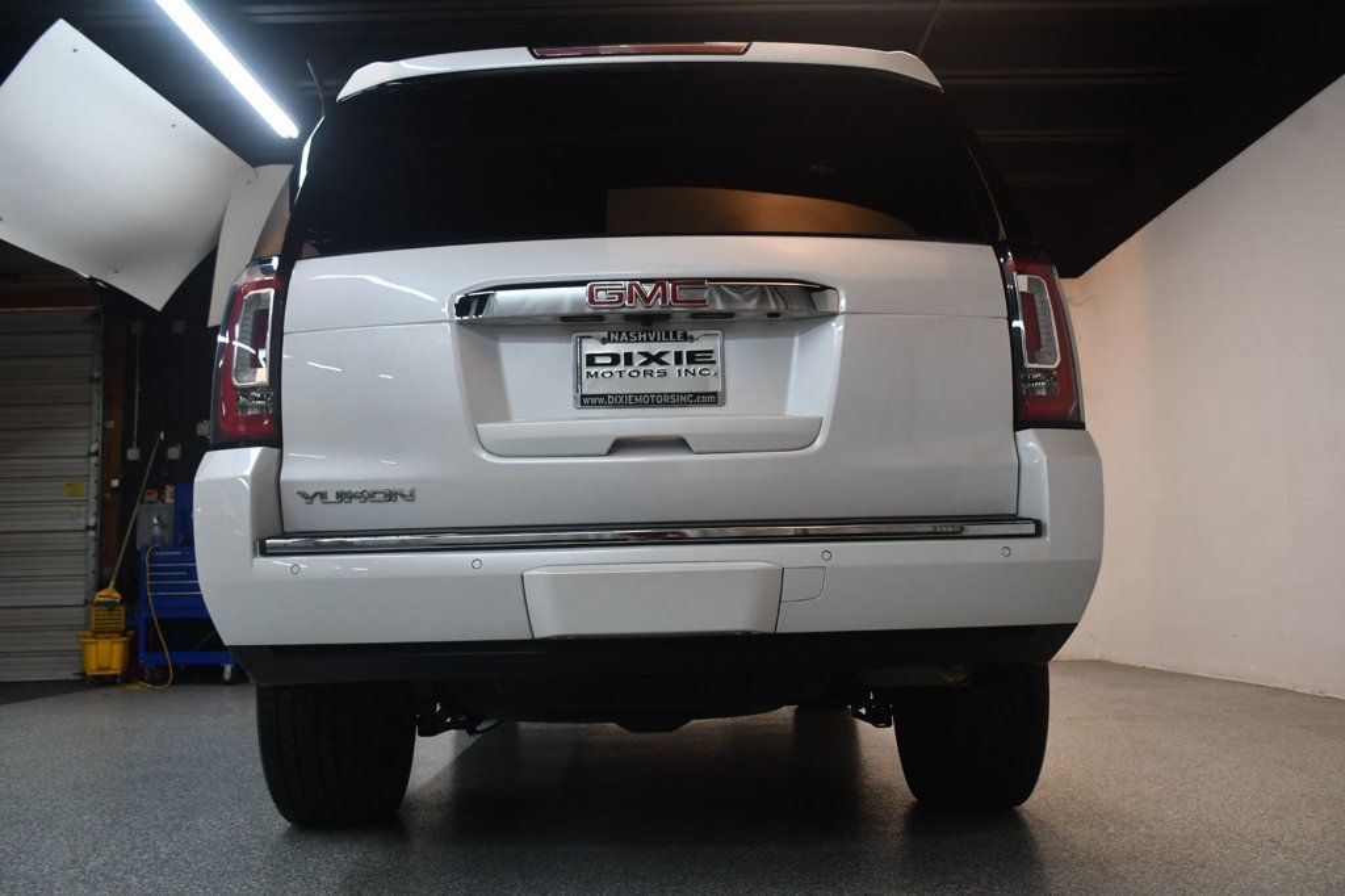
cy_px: 448
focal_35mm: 33
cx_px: 672
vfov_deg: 39.9
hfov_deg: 57.2
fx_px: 1232
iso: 900
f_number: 3.5
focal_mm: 22
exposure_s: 1/125
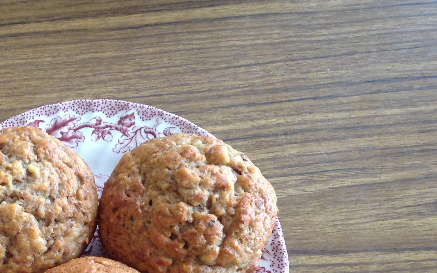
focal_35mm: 66
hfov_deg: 30.3
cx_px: 83
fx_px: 786
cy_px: 281
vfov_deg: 19.1
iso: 125
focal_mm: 4.28
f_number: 2.4
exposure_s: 1/15
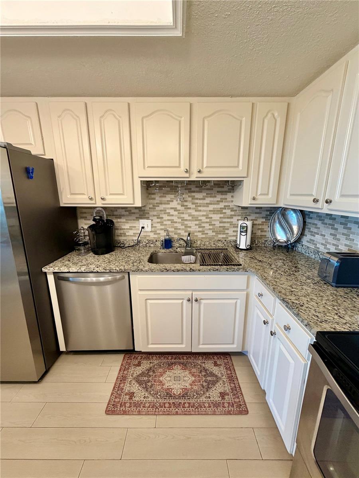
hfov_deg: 85.7
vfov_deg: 102.1
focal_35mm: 14
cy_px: 239
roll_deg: +0.0
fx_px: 194
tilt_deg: -10.9
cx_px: 180
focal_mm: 2.22
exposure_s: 1/60
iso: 250
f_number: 2.2
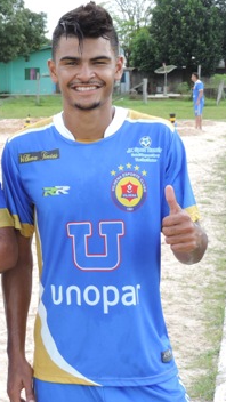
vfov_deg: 22.8
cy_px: 135
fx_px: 991
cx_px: -86
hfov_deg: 12.5
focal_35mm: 93
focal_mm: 8.3
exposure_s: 1/200
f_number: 3.5
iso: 80
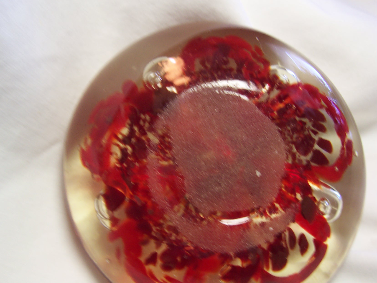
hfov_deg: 50.1
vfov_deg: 38.7
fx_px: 403
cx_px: 188
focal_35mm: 37
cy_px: 142
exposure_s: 1/30
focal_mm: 5.6
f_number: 2.8
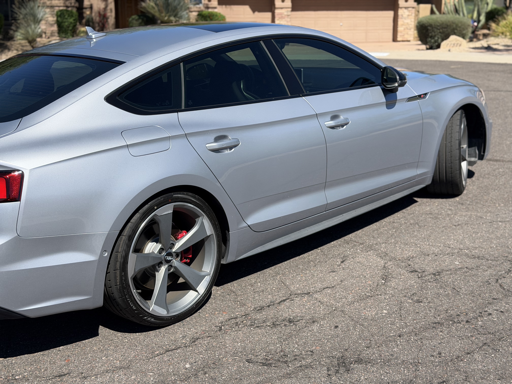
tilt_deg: -9.0
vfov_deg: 30.3
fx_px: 710
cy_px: 192
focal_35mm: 48
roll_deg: -0.4
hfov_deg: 39.7
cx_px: 256
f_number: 1.78
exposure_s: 1/5208
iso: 80
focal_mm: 6.76
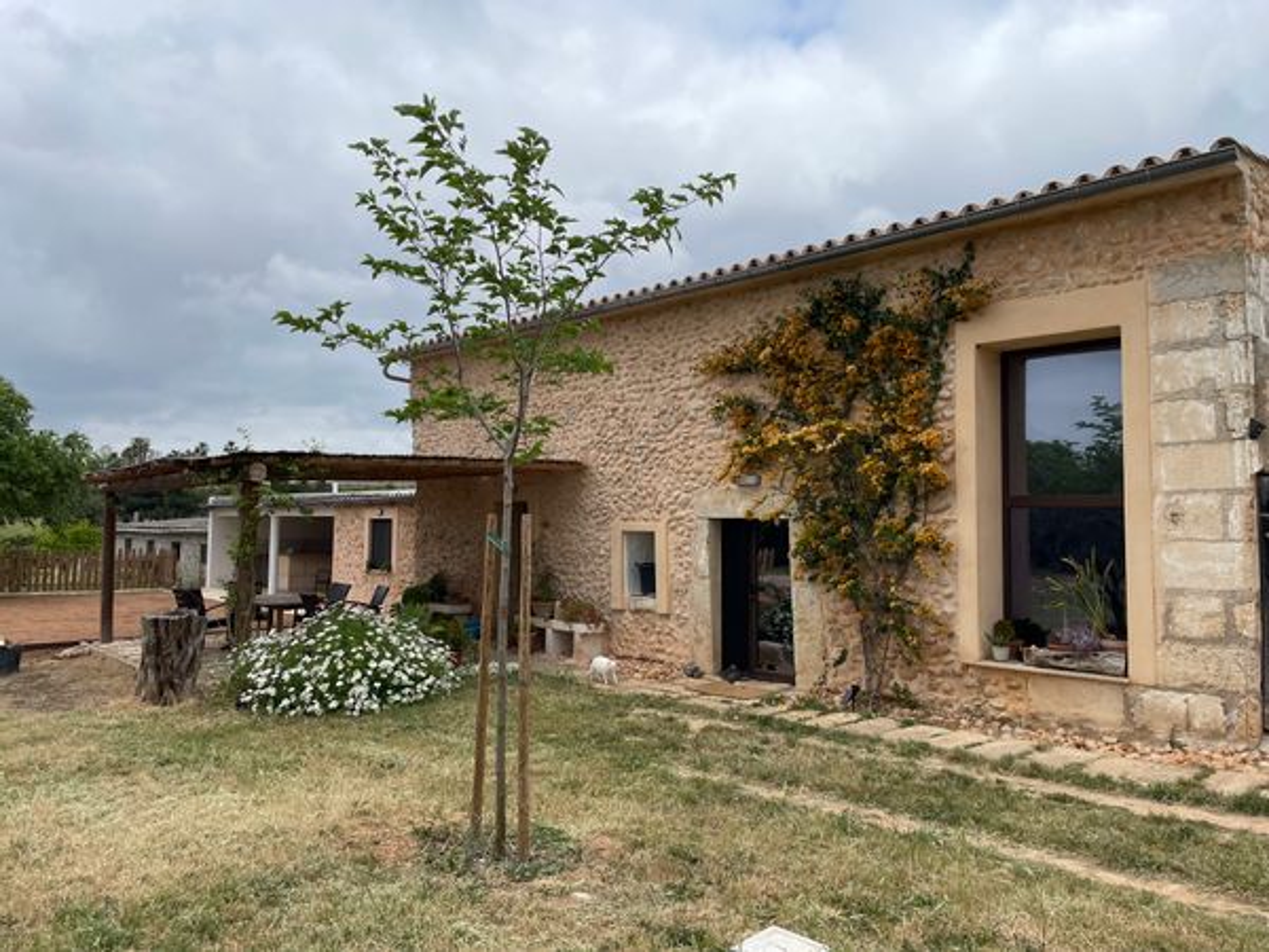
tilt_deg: +3.7
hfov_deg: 67.3
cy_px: 476
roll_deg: -0.5
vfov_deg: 53.1
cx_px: 634
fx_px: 953
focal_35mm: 26
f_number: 1.6
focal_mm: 4.2
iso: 32
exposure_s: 1/2618
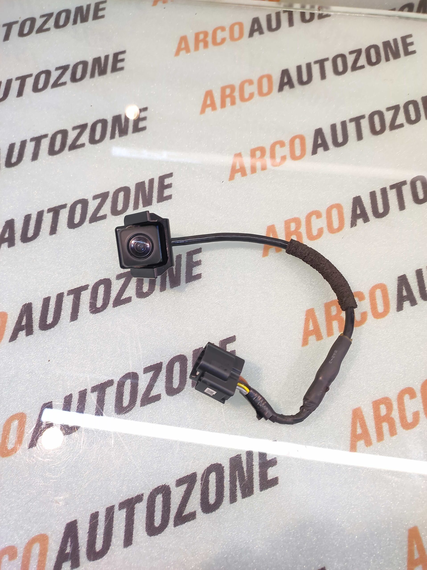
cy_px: 285
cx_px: 214
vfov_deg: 91.1
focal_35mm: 17
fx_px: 280
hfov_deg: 74.7
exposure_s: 1/33
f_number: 1.79
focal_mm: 4.74
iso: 217
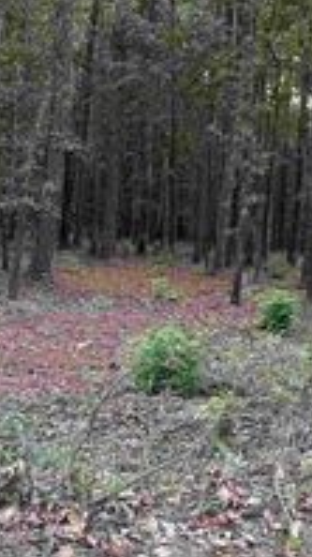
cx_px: 284
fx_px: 973
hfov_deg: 17.9
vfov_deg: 31.8
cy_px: 210
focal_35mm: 66
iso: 250
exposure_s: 1/65
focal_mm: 6.86
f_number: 1.78
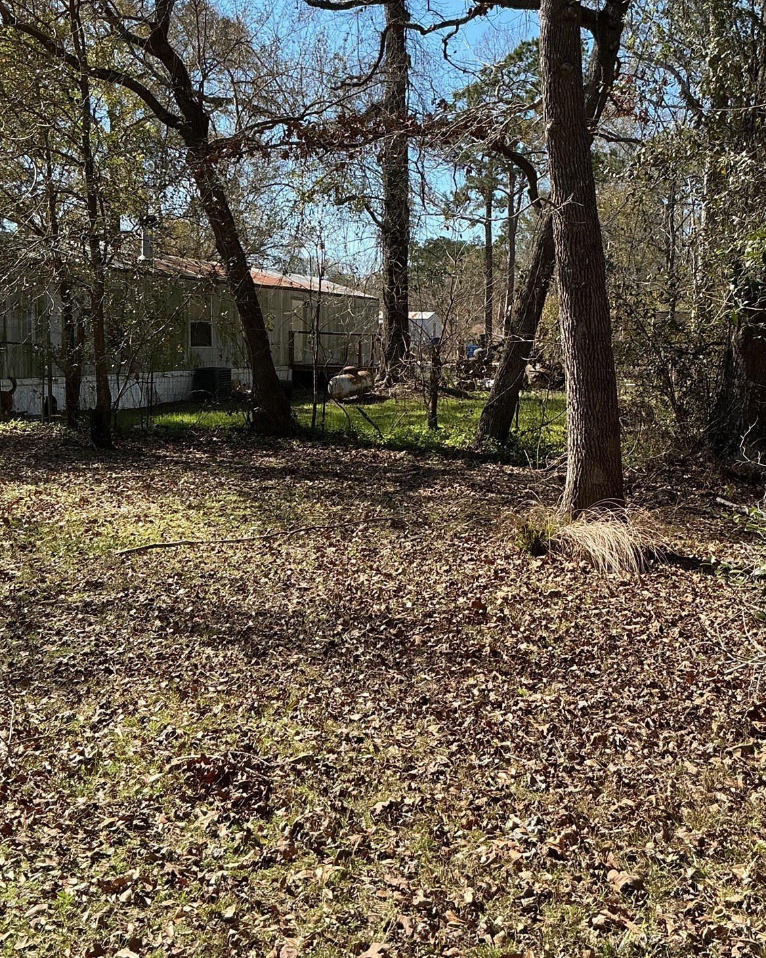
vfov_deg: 44.7
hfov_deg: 36.5
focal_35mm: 41
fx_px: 1162
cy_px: 436
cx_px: 420
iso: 25
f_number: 1.8
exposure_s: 1/816
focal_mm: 3
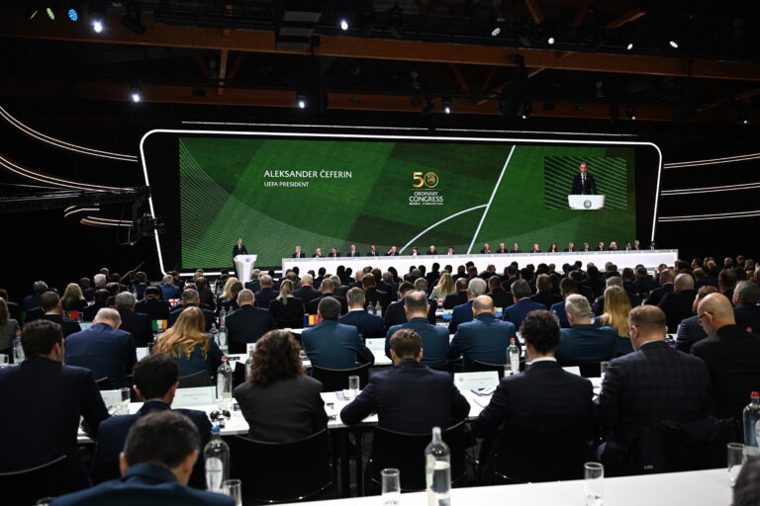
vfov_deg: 42.3
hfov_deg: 60.3
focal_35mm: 31
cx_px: 380
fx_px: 654
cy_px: 253
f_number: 3.2
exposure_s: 1/125
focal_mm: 31
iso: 500
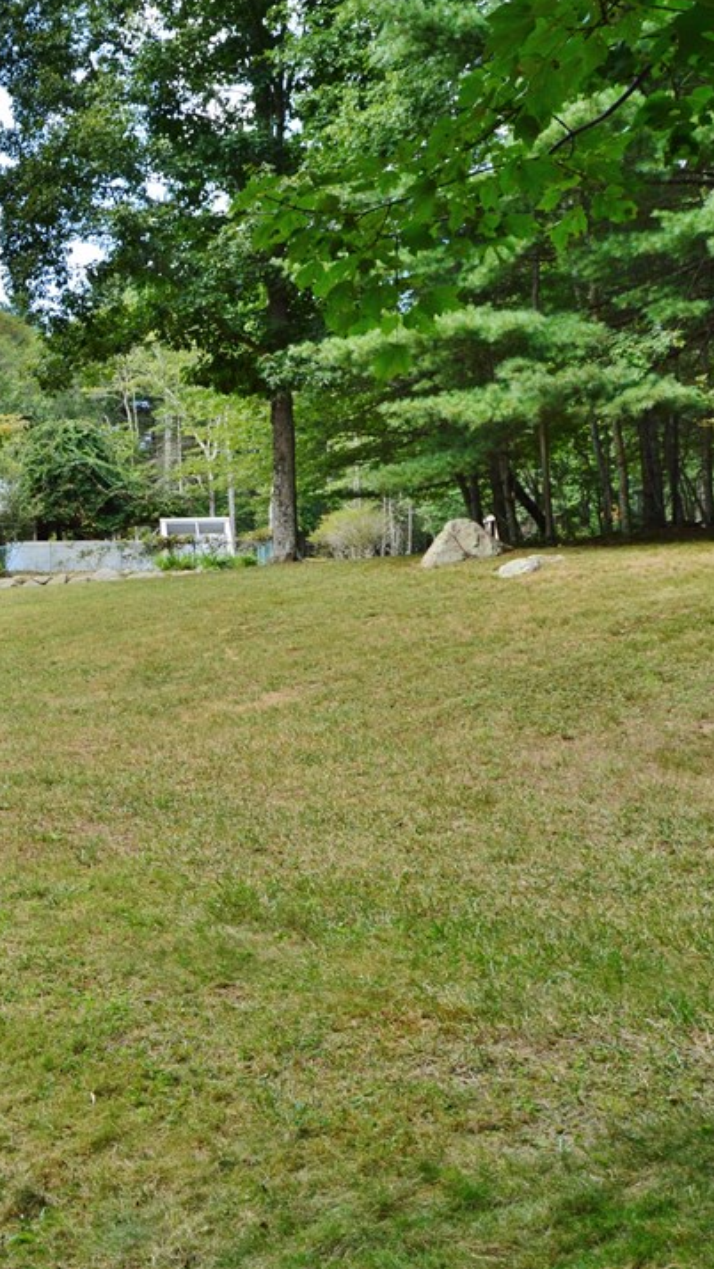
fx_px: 1446
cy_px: 629
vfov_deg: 47.3
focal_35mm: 43
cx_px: -218
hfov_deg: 24.2
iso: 400
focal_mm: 18
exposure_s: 1/100
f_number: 9
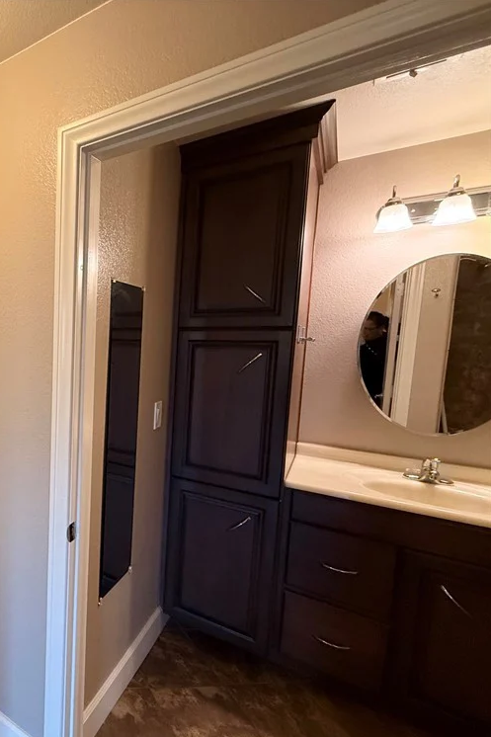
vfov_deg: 84.0
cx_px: -14
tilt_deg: -5.5
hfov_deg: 49.0
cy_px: 377
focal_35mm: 20
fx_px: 409
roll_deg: -0.4
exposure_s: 1/60
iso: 400
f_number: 2.2
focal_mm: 2.22
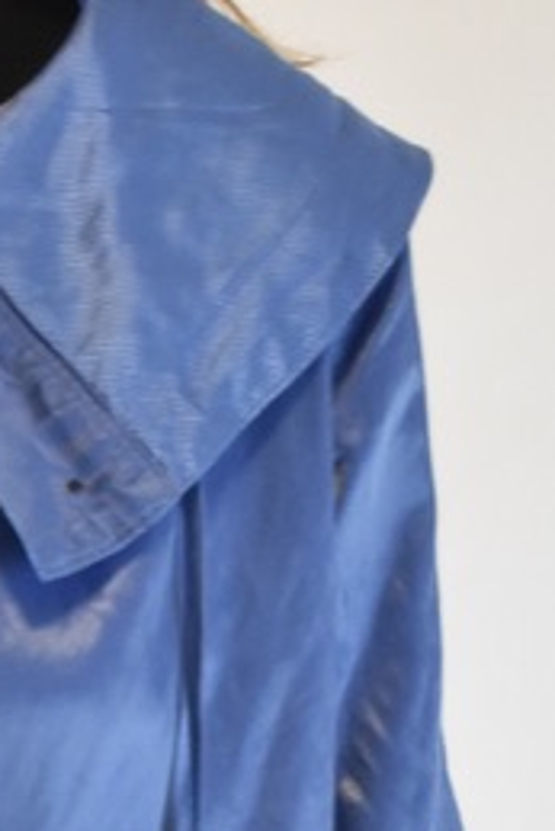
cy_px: 1280
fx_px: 4642
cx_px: -520
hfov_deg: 6.6
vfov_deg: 9.9
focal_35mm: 201
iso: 1600
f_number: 16
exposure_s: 1/25
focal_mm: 32
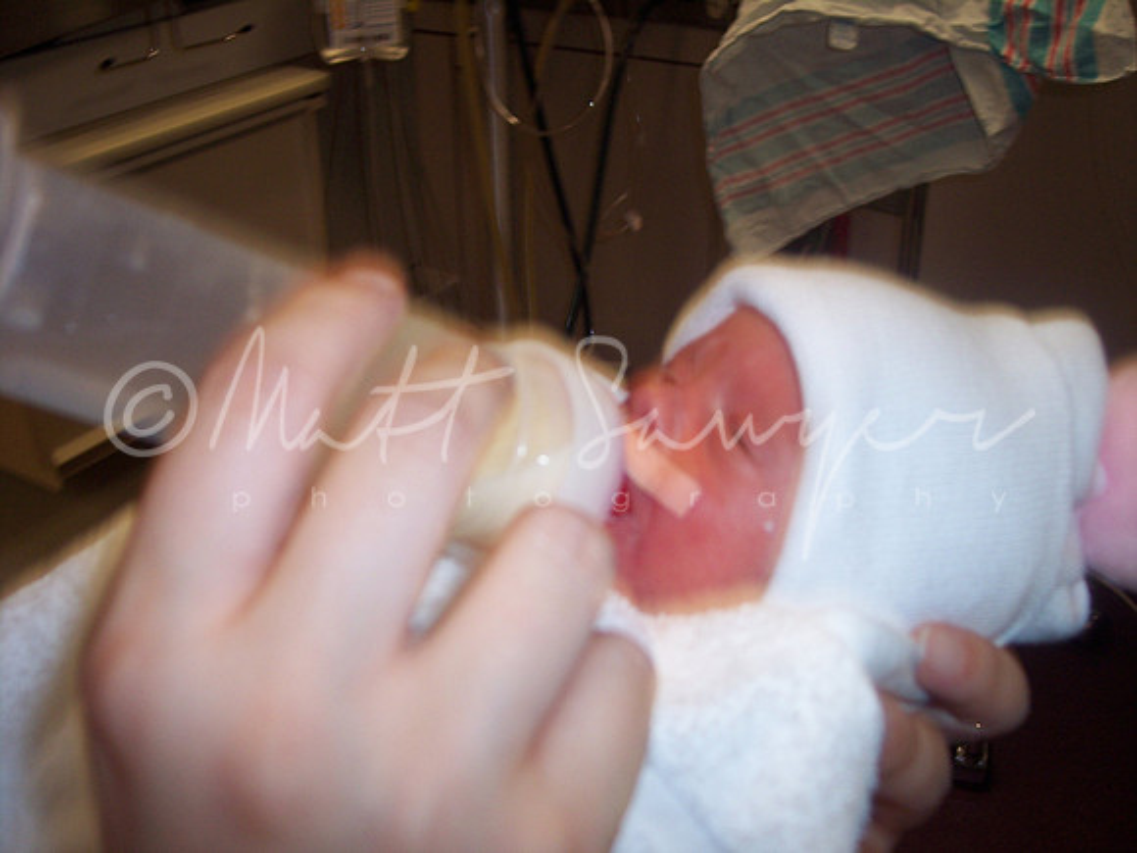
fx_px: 1281
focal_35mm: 39
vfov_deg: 36.8
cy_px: 426
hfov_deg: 47.9
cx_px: 568
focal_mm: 8
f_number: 2.8
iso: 100
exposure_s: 1/60
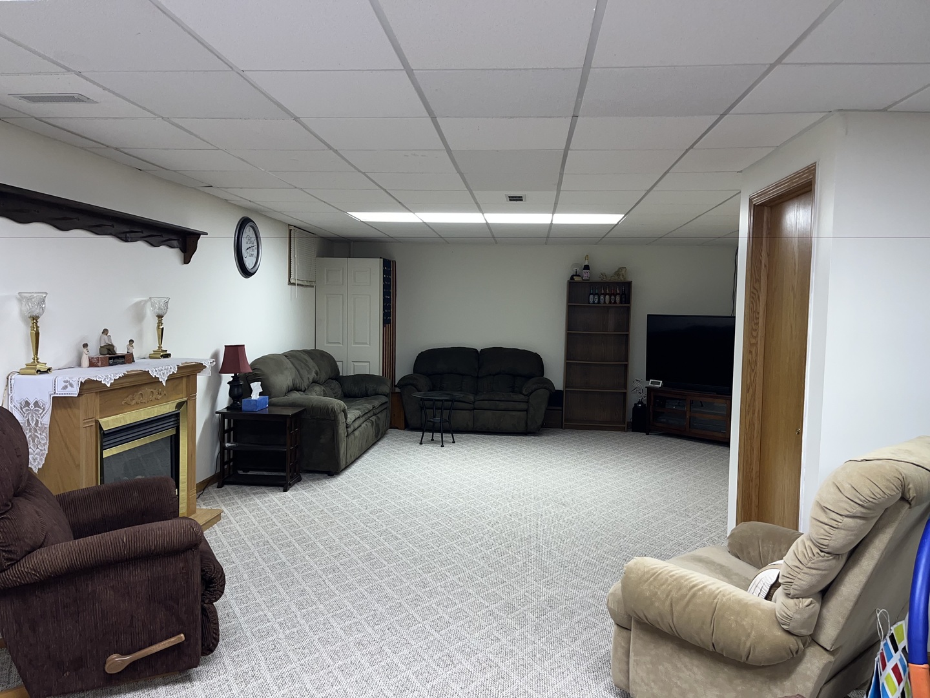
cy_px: 349
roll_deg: -0.9
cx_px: 465
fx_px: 699
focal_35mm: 26
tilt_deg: -3.6
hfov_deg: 67.3
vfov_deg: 53.1
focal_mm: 5.1
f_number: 1.6
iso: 50
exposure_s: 1/17
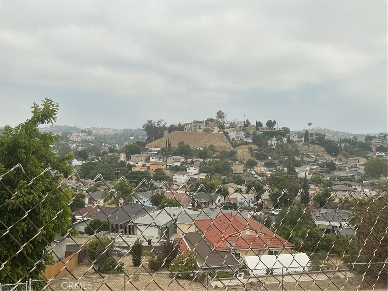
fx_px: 325
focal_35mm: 29
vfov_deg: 48.2
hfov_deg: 61.7
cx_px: 194
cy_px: 146
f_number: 1.8
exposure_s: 1/2667
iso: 25
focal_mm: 3
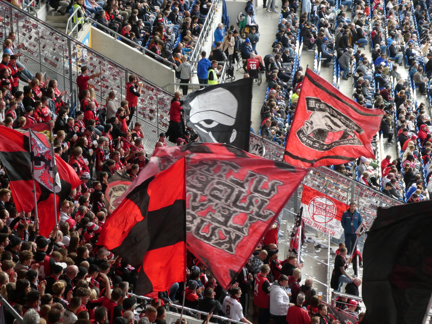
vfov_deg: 14.0
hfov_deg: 18.5
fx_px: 1323
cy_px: 162
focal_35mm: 106
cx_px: 216
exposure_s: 1/125
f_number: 5.1
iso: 250
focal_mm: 19
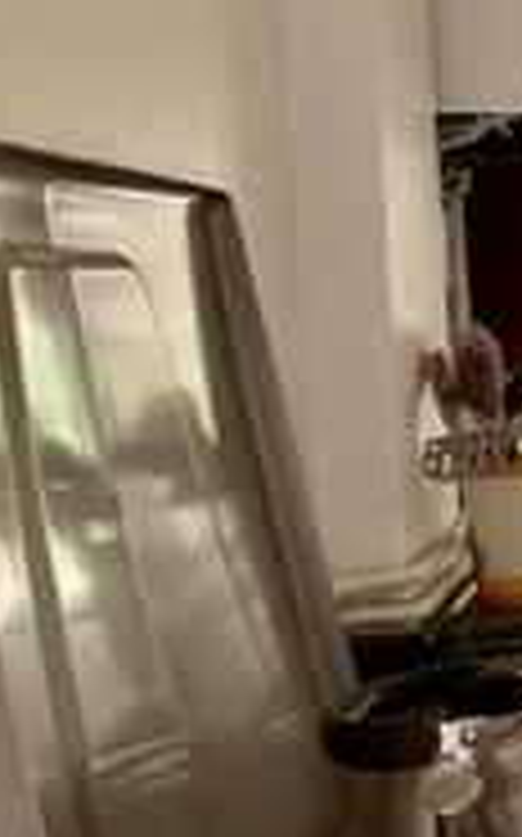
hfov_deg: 15.7
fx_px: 1163
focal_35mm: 51
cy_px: 310
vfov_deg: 39.3
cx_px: 1197
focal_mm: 2.22
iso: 200
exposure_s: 1/121
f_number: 2.2
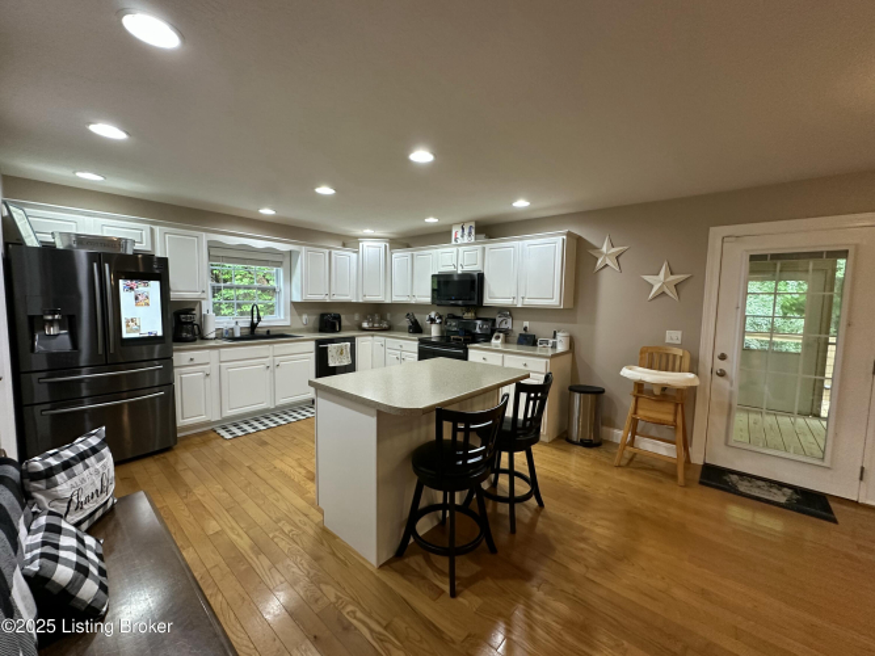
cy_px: 328
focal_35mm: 14
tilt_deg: -5.1
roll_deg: -1.0
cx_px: 438
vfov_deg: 85.7
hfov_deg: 102.1
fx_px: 354
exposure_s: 1/60
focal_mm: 2.22
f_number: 2.2
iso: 250
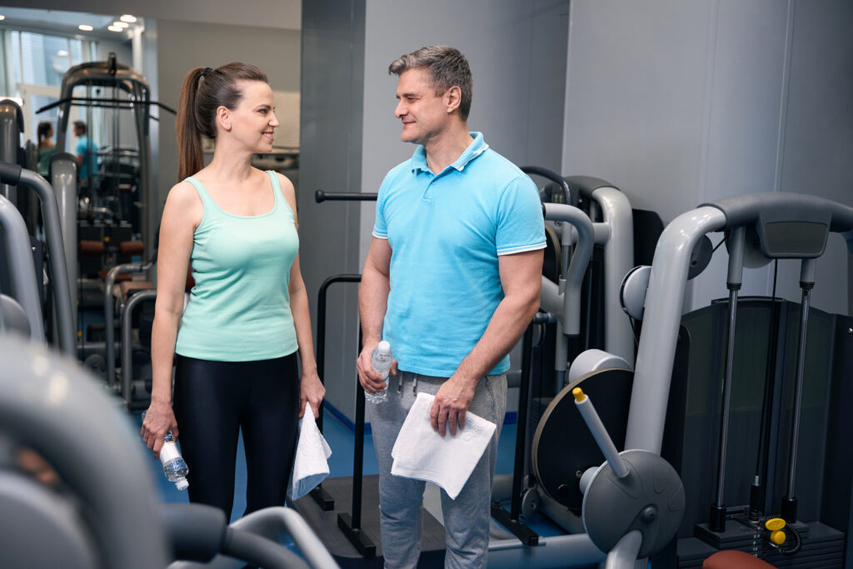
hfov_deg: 44.0
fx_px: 1057
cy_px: 284
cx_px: 426
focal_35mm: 45
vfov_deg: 30.1
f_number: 2.8
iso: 800
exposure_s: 1/250
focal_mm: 44.6
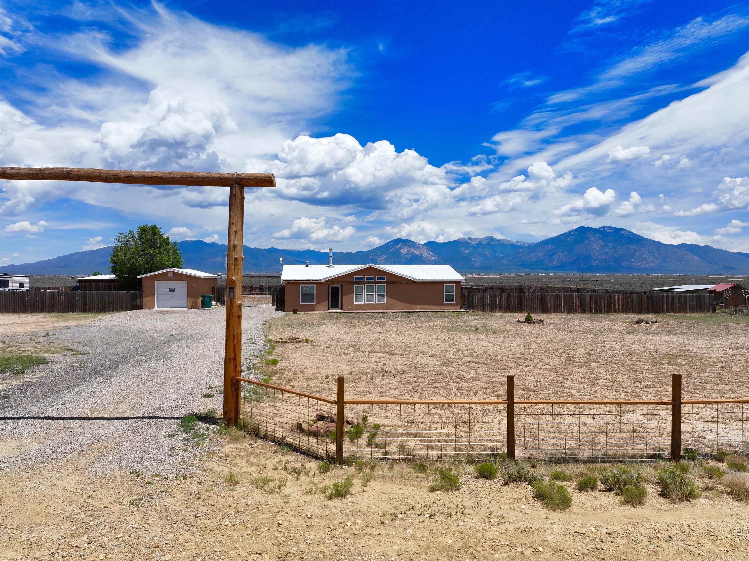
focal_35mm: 24
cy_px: 280
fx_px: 519
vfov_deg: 56.8
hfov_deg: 71.6
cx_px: 374
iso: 100
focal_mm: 12.29
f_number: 2.8
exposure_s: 1/2500
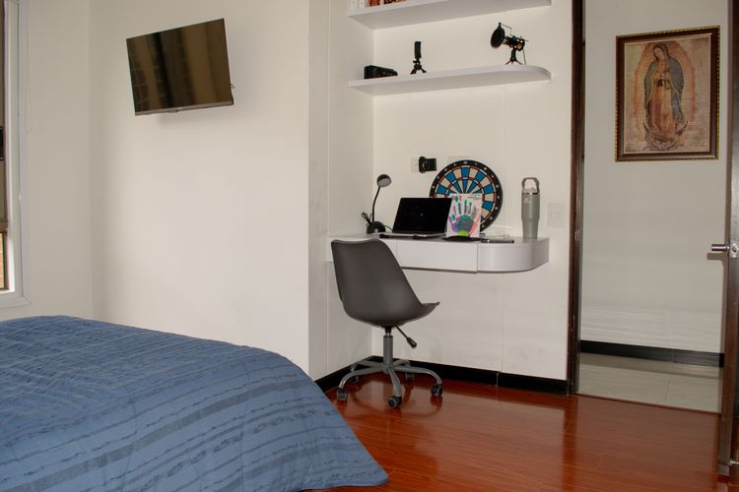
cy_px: 246
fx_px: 576
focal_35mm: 28
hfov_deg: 65.4
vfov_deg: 46.3
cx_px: 370
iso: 100
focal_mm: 18
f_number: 5.6
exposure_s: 1/60
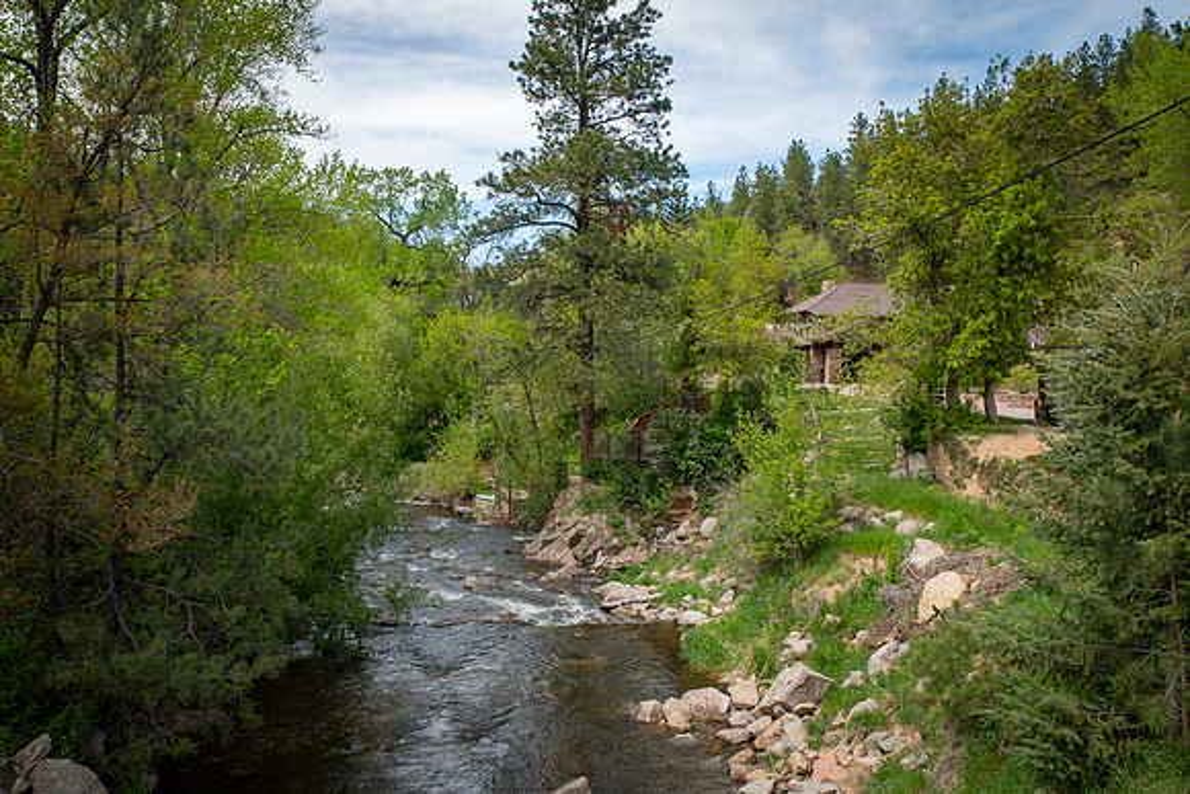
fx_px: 1068
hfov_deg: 58.3
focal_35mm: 32
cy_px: 393
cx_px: 591
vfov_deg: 40.8
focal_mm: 31
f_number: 7.1
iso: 640
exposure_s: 1/640
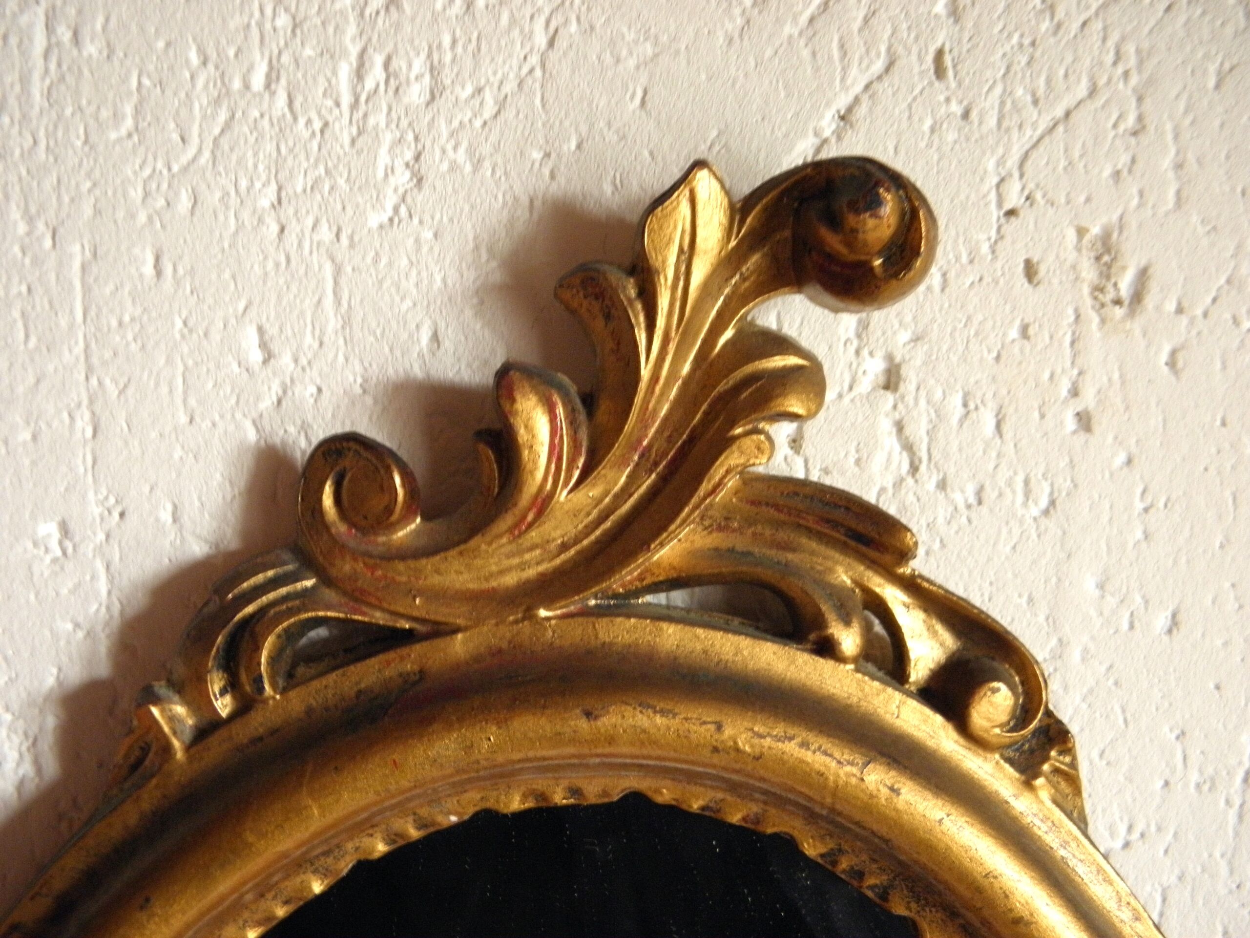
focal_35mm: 39
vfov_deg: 36.8
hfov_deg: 47.9
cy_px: 469
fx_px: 1408
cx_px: 625
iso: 250
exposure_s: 1/8
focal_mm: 7.1
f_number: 3.8
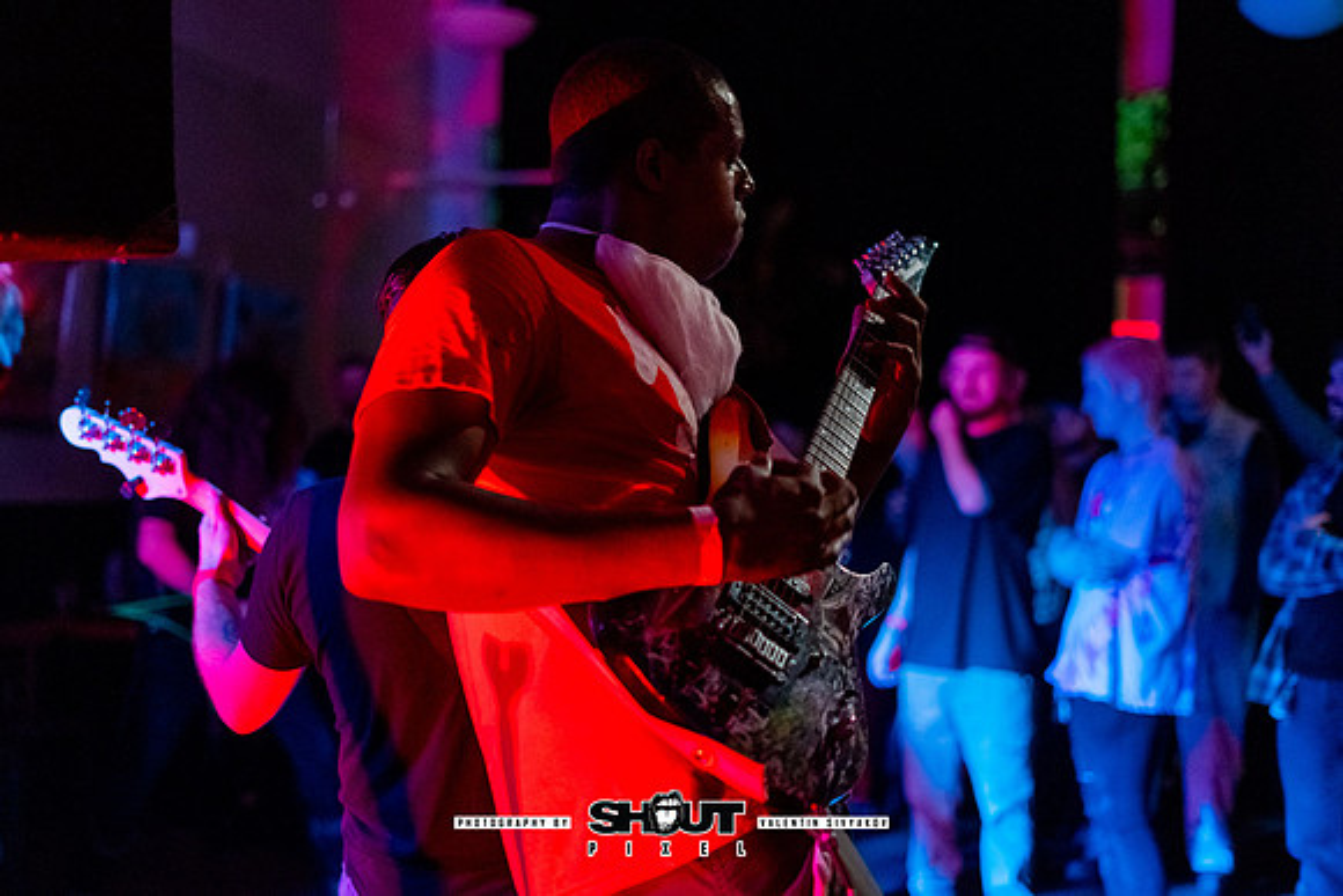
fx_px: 1947
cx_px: 672
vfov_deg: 25.9
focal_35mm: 52
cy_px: 448
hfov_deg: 38.0
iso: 3200
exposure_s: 1/160
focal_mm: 50
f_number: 2
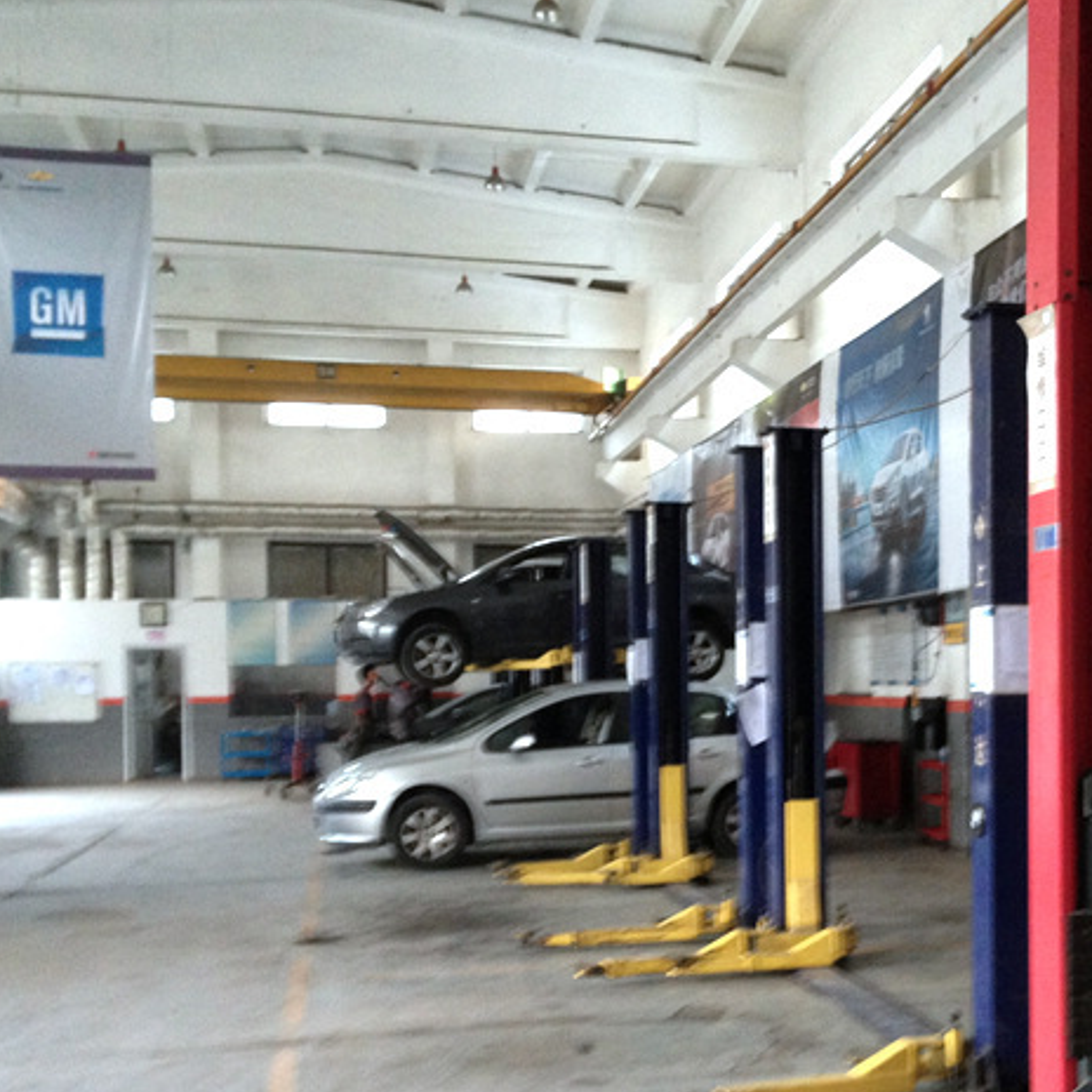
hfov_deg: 34.1
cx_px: 785
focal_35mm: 49
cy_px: 668
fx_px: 1749
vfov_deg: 34.5
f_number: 2.4
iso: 250
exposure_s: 1/20
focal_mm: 4.13
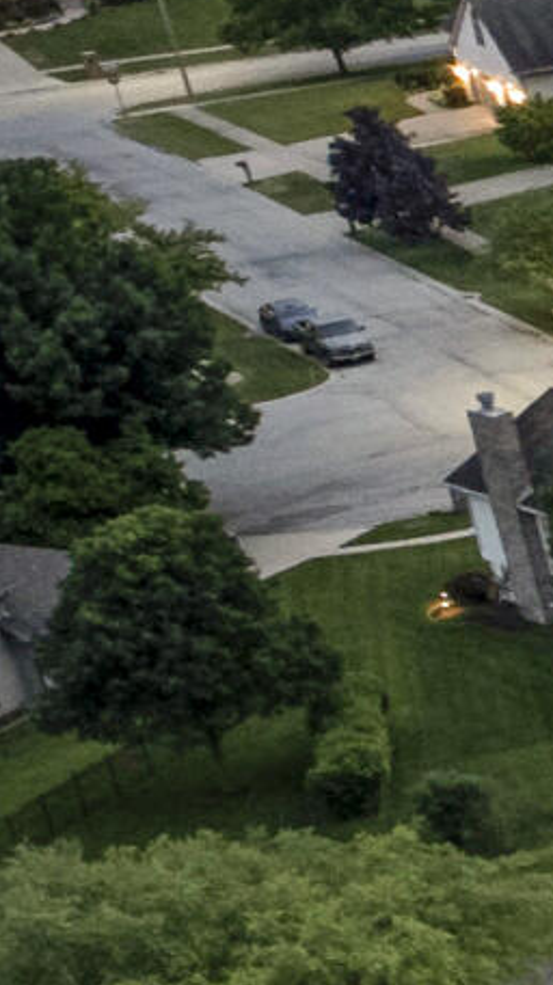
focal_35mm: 172
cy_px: 1339
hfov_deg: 5.0
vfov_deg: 12.1
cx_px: 3134
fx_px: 4490
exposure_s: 1/10
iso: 720
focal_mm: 12.29
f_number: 2.8
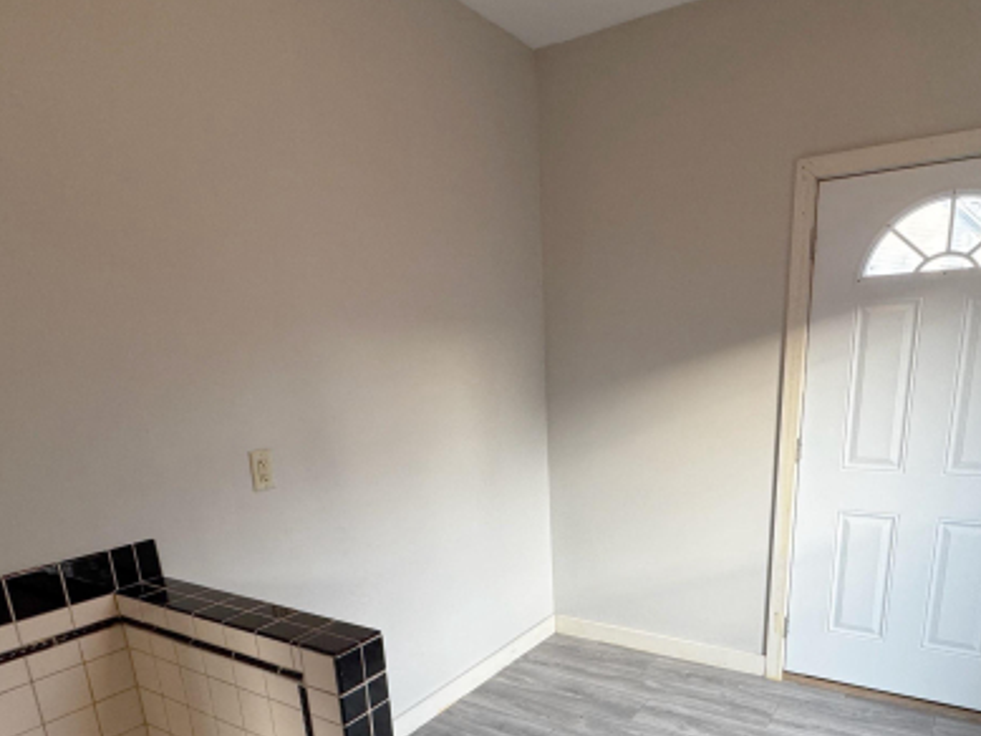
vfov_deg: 54.4
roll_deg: +1.4
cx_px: 549
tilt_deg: -16.6
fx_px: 680
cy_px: 544
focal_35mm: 24
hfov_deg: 71.3
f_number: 2.2
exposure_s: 1/120
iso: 250
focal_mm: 2.22
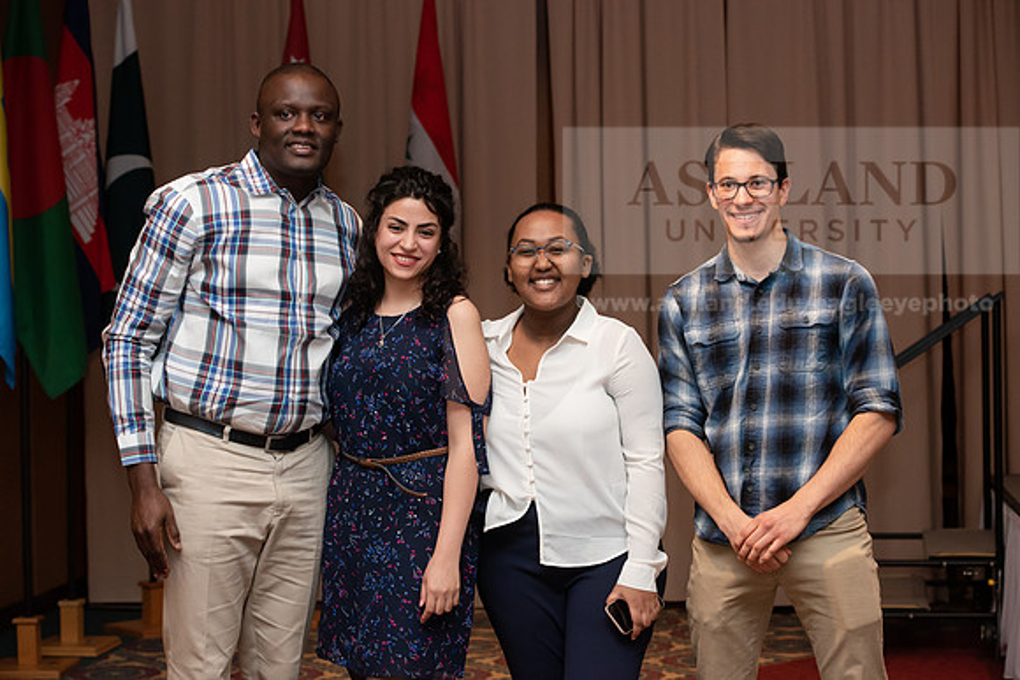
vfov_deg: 19.5
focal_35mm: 70
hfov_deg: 28.8
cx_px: 510
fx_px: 1984
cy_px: 340
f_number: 6.3
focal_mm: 70
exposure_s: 1/200
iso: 1600
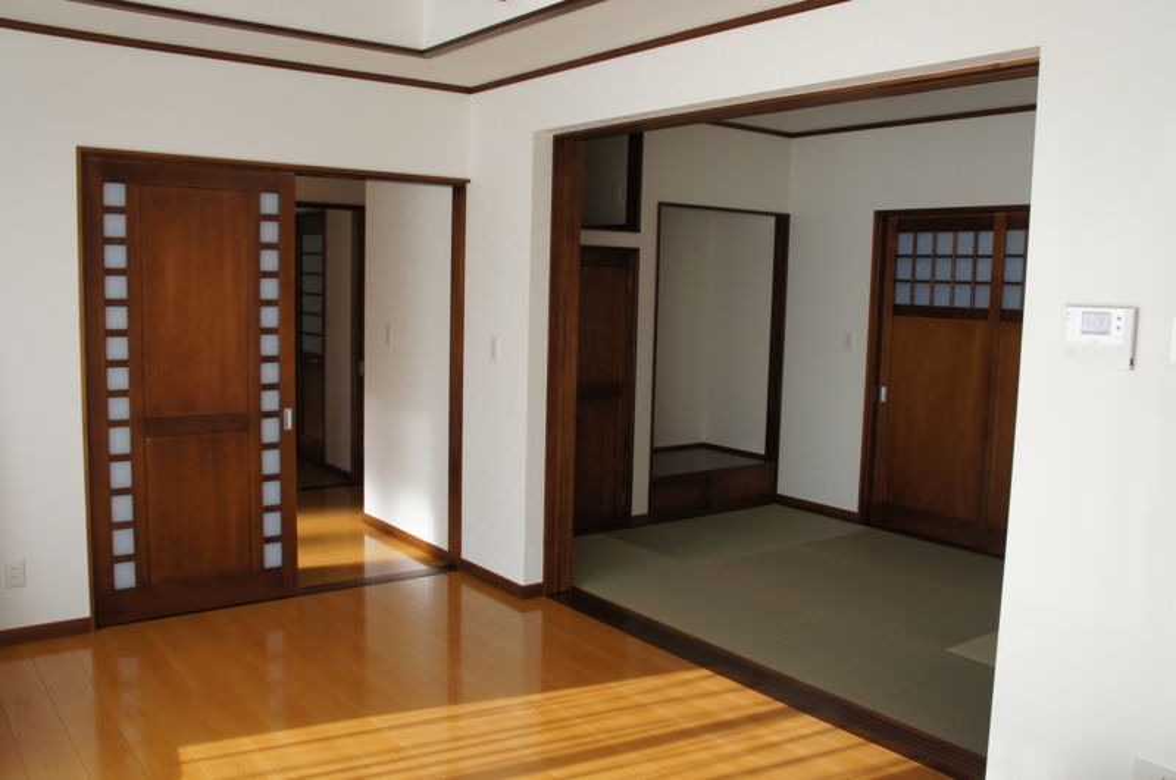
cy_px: 390
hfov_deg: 62.0
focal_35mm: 30
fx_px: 979
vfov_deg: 43.5
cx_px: 588
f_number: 6.3
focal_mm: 20
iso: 200
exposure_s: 1/100
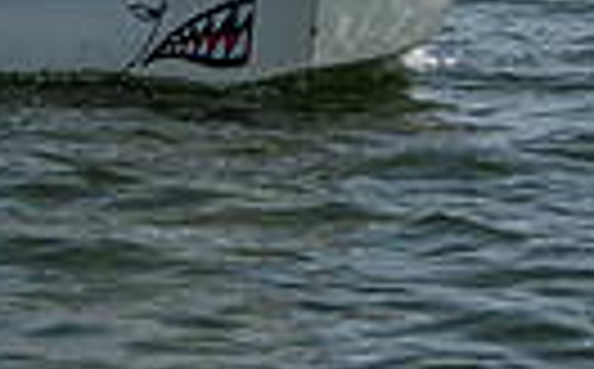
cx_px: -81
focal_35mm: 432
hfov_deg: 4.9
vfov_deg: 3.0
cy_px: -385
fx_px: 6982
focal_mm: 70
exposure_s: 1/2500
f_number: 6
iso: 320
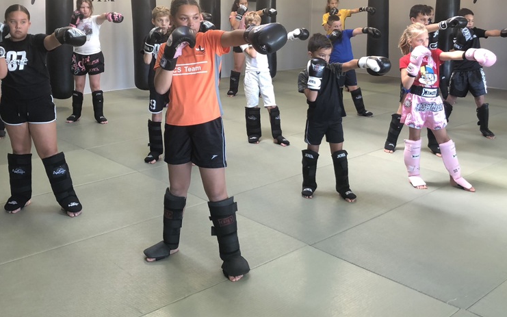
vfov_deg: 30.8
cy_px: 87
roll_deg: +0.5
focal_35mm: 41
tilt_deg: -8.7
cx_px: 229
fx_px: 566
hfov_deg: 48.1
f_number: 1.8
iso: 50
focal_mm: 4
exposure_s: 1/17
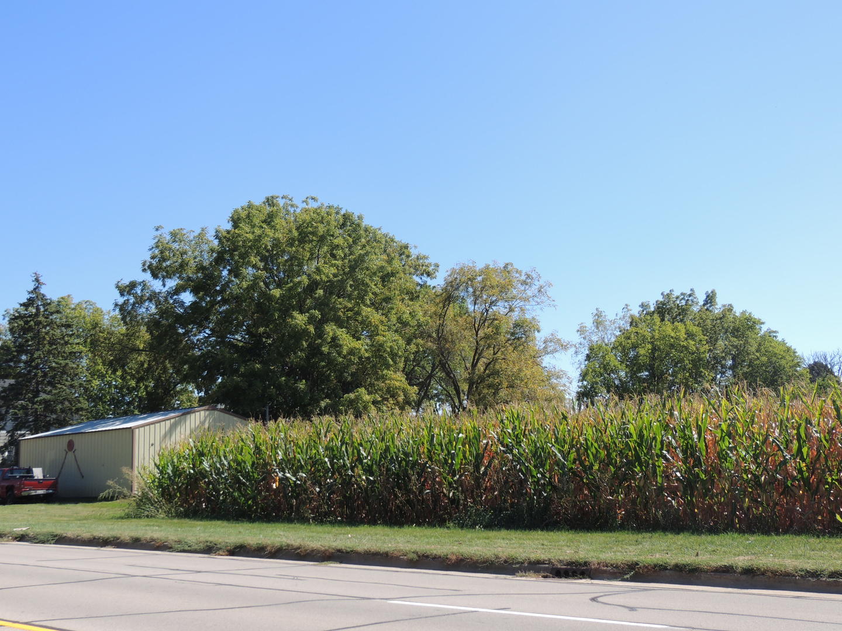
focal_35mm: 40
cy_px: 316
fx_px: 973
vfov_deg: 36.0
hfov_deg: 46.8
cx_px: 421
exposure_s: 1/800
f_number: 3.3
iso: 100
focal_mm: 7.1
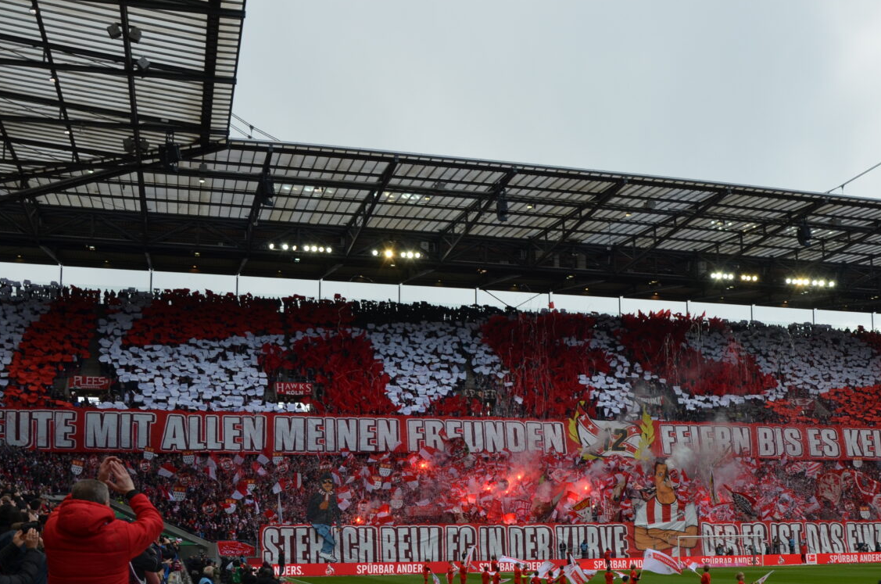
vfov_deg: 29.7
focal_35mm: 45
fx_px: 1092
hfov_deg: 43.7
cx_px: 539
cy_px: 403
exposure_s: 1/250
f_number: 8
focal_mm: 21
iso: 200
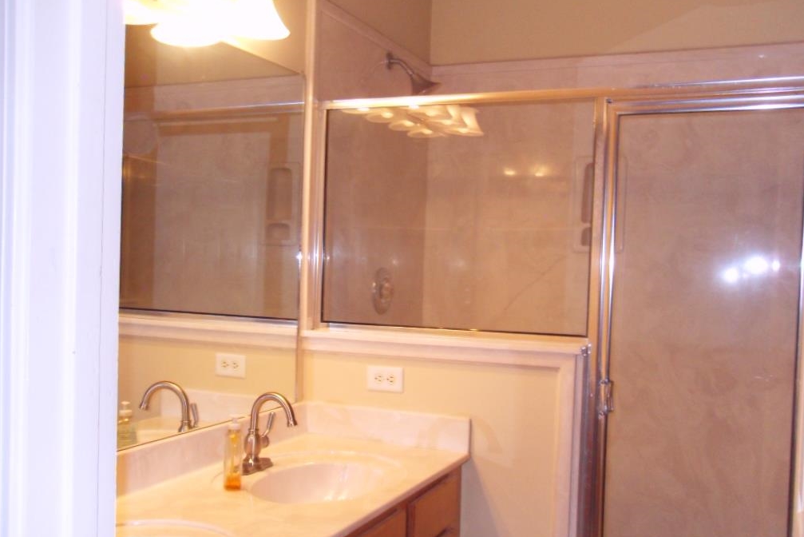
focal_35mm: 37
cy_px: 304
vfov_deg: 35.9
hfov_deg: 51.9
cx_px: 406
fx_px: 827
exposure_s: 1/45
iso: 400
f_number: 3.5
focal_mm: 6.3
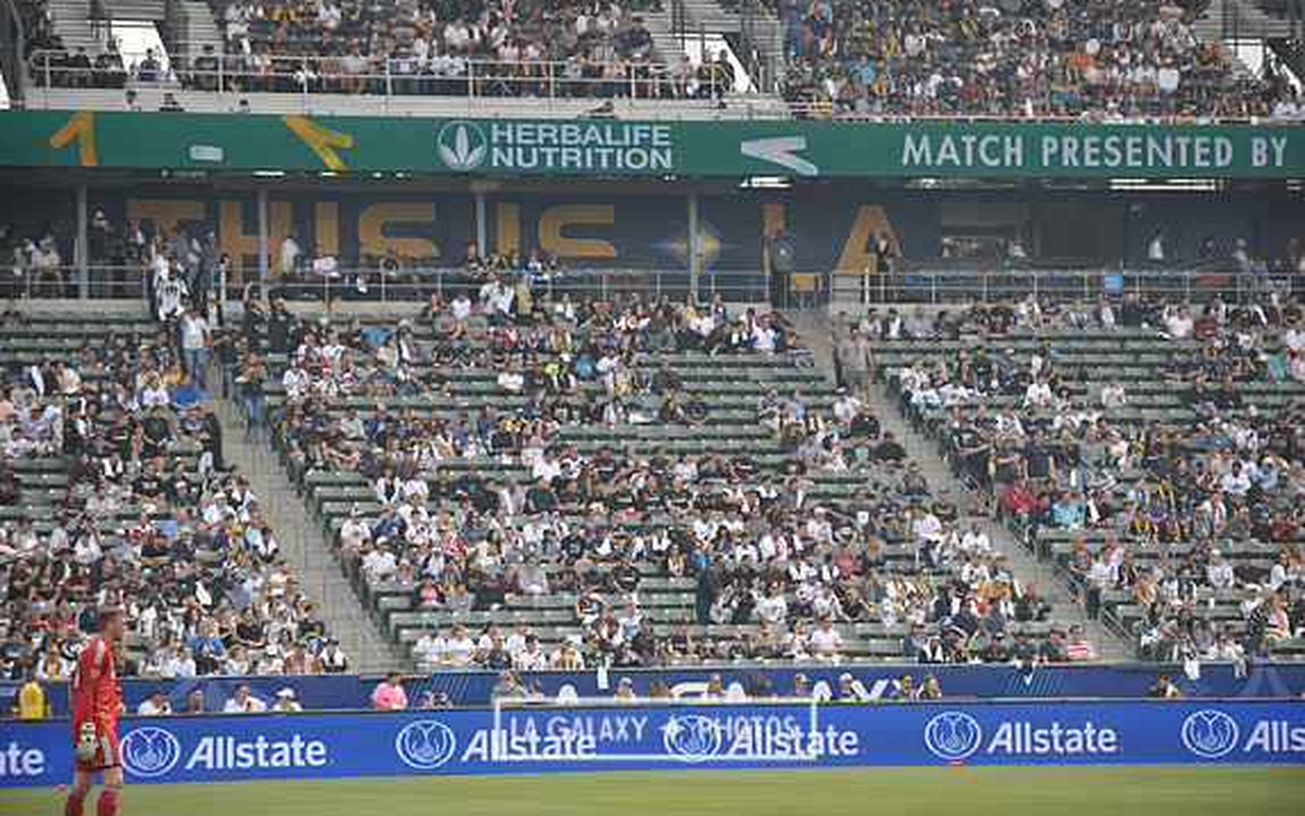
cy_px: 386
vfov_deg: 9.1
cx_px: 655
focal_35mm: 144
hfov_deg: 14.5
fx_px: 5122
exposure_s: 1/2500
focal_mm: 140
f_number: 3.5
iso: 320
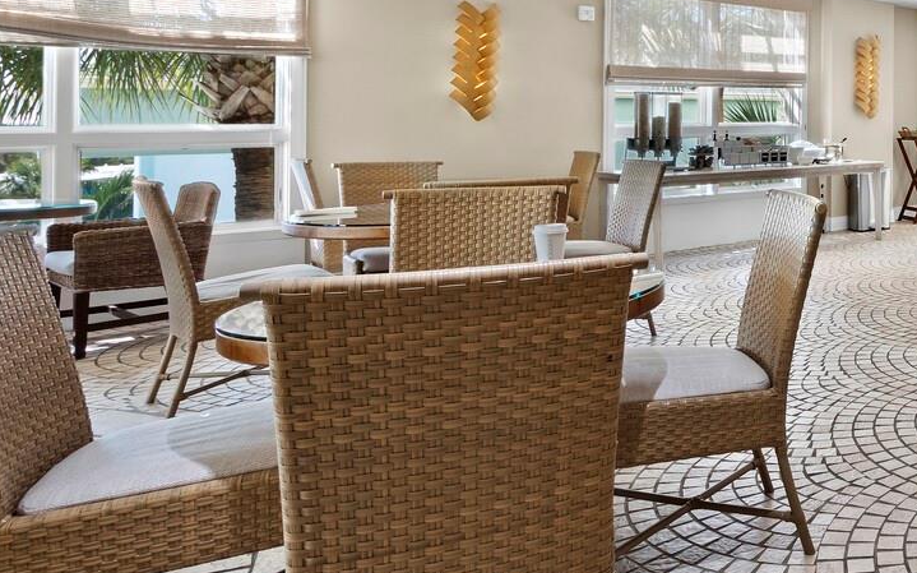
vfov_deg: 36.9
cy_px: 112
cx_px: 934
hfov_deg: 47.4
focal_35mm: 33
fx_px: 825
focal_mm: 7
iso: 400
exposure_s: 1/2.5
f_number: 9
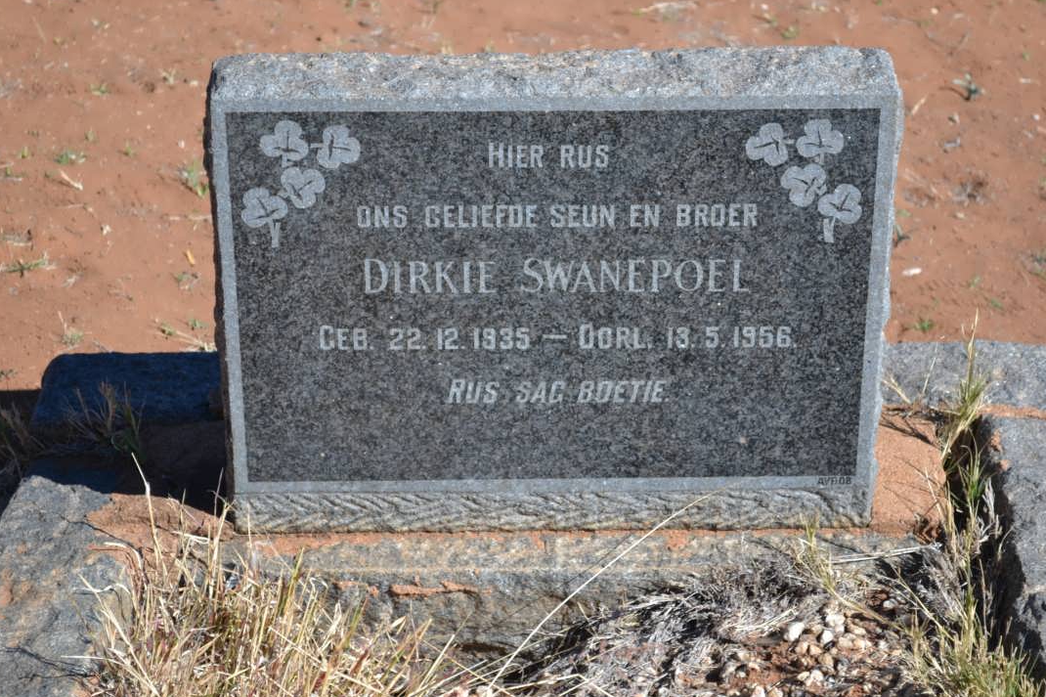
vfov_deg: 14.8
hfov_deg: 22.0
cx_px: 530
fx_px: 2689
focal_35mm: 93
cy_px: 334
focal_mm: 55
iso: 160
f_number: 5.6
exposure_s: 1/125
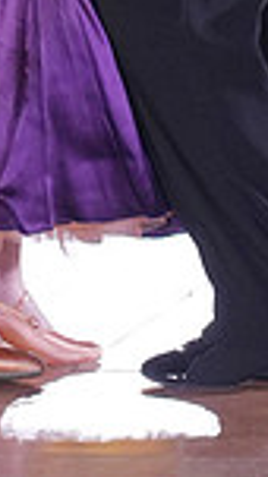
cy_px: -430
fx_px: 11427
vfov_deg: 2.4
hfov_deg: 1.3
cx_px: 159
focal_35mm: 905
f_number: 4
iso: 2000
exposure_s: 1/400
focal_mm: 150
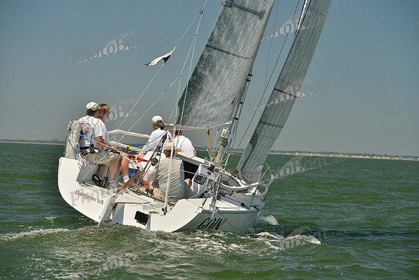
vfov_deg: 11.2
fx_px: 1420
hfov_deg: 16.8
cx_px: 210
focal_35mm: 122
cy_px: 140
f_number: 7.1
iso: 200
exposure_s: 1/640
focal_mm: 122
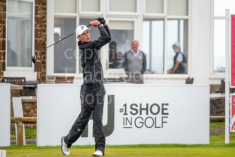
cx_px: 118
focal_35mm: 300
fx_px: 1959
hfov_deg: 6.9
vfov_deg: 4.6
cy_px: 78
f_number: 4
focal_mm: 300
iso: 400
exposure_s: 1/640
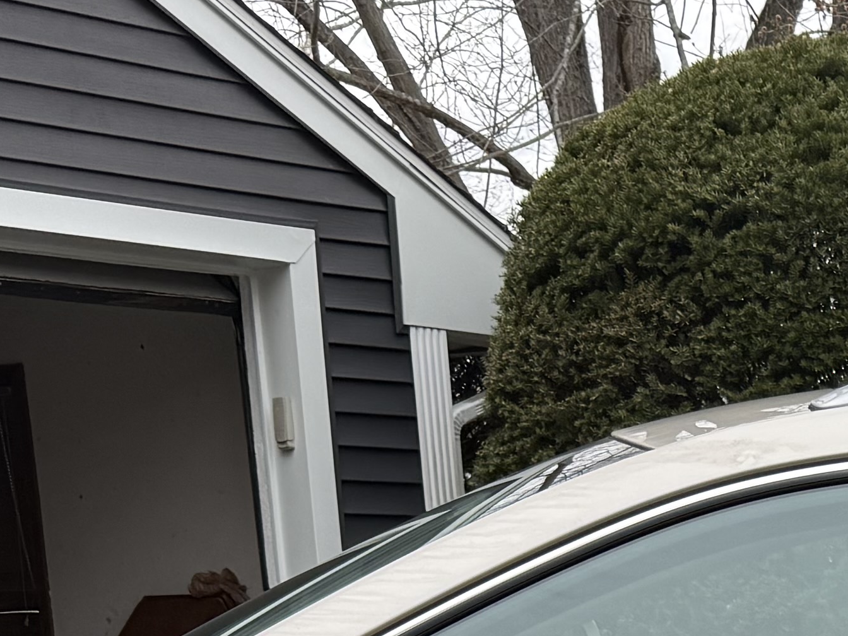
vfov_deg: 12.8
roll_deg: +1.7
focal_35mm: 102
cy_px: 1244
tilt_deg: -13.9
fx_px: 2499
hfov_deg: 18.1
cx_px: 1067
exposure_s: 1/683
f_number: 1.78
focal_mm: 6.76
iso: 80
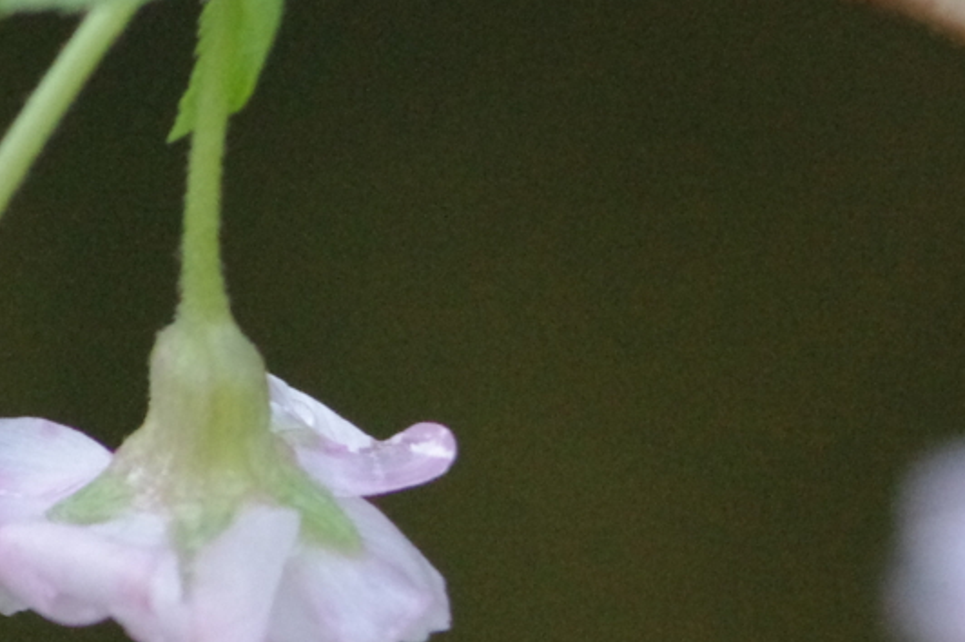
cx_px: 468
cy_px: 418
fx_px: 36244
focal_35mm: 1353
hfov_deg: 1.5
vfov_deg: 1.0
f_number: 8
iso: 3200
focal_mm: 300
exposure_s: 1/200
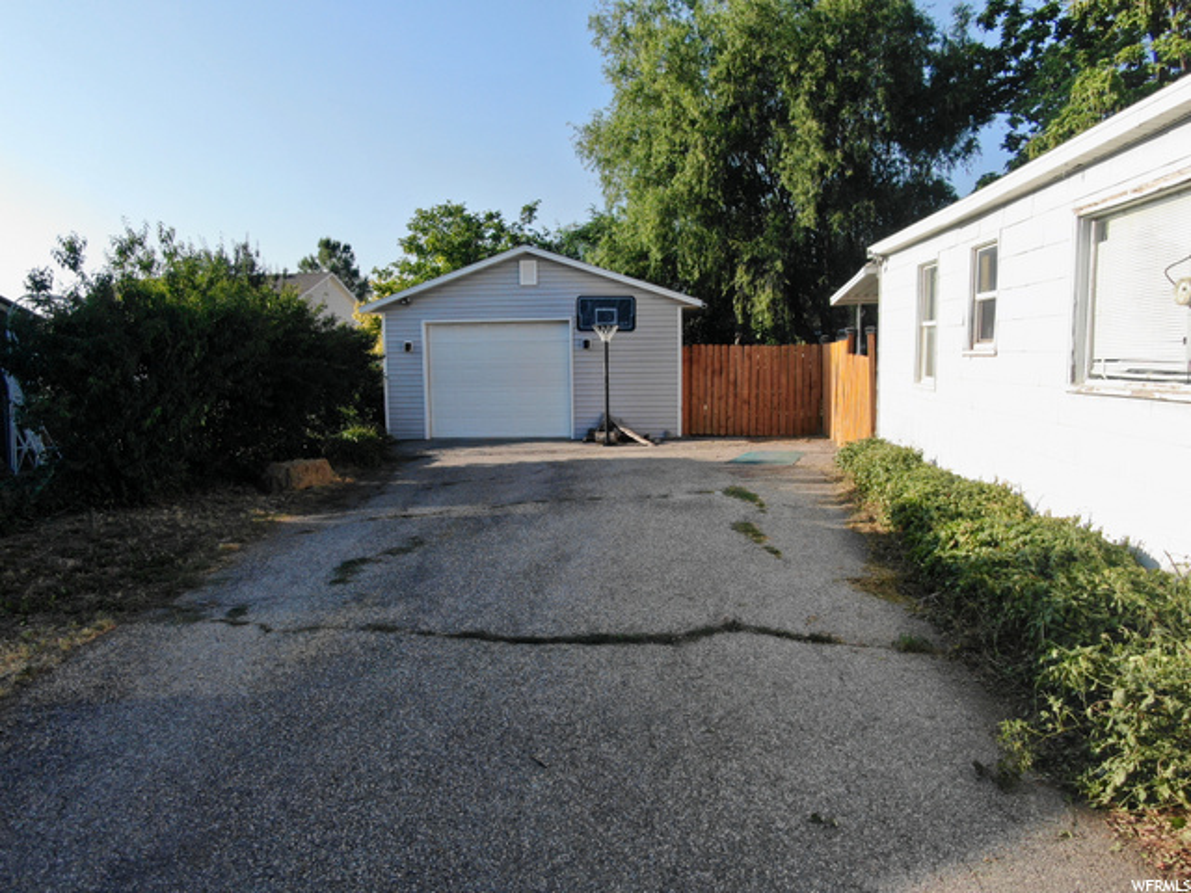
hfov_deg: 71.6
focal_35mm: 24
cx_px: 596
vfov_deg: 56.8
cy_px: 446
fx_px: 826
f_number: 2.8
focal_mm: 4.39
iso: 100
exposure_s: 1/1000
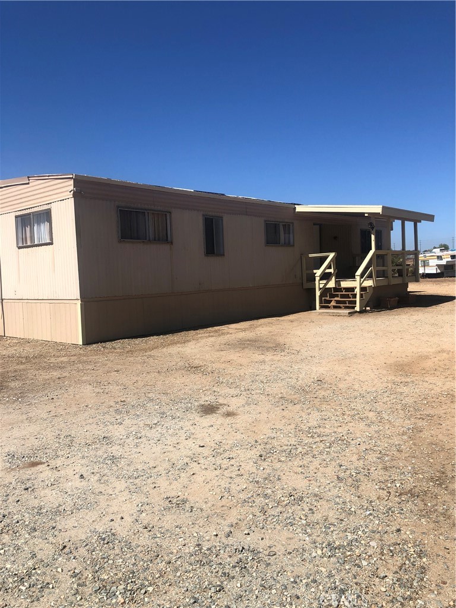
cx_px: 228
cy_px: 304
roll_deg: +3.3
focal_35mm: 28
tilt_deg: -1.9
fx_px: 492
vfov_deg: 63.4
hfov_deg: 49.7
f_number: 1.8
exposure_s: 1/3040
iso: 20
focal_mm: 4
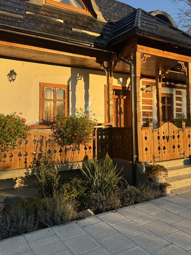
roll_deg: +1.5
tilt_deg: +6.8
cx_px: 91
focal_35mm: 30
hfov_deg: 46.8
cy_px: 107
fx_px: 221
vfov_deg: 59.7
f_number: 1.78
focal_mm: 6.76
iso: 80
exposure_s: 1/1151
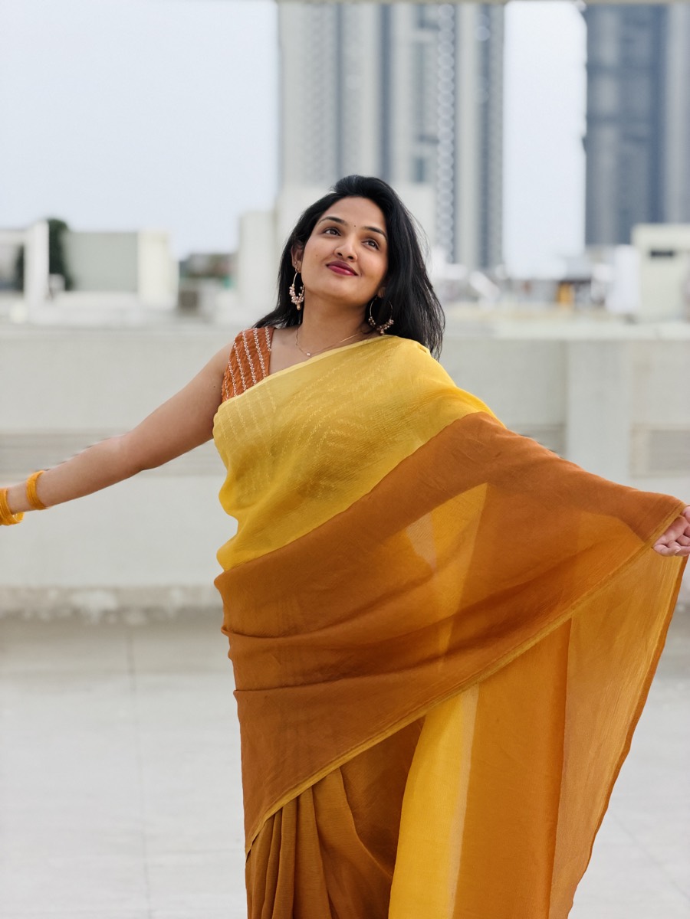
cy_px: 460
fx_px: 2658
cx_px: 345
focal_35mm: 100
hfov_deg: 14.8
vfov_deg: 19.6
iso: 250
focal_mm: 16.89
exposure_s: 1/121
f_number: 2.8
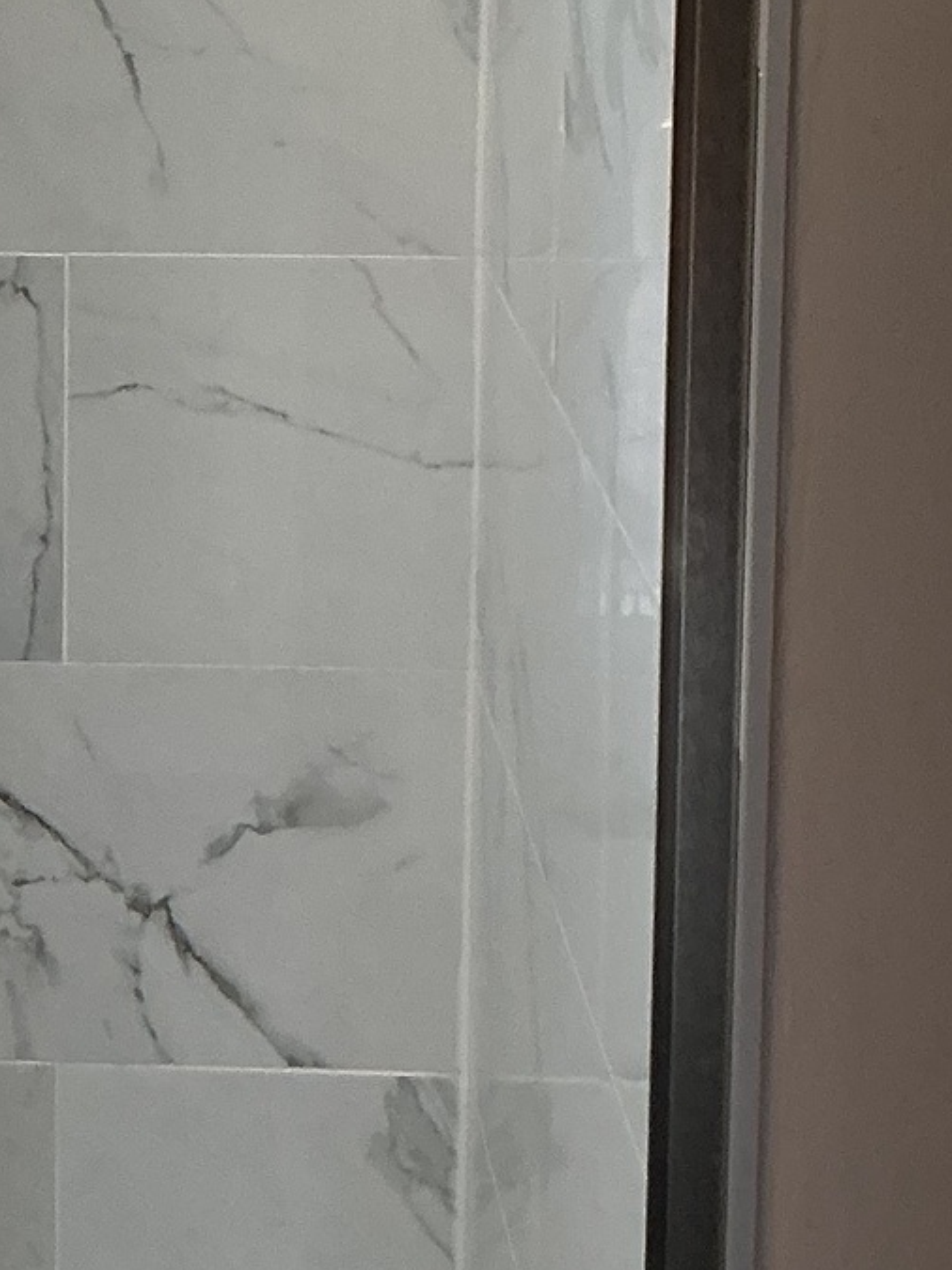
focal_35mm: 99
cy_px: 23
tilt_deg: -8.0
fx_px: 3631
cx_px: -216
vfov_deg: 19.3
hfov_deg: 14.4
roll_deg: +0.3
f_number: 1.8
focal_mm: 3
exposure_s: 1/60
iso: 50
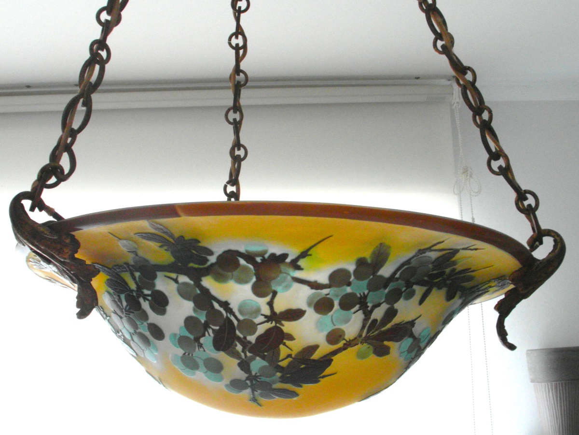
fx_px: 886
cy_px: 218
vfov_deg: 27.5
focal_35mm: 53
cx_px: 290
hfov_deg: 36.2
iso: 320
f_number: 6
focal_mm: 8.7
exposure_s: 1/30
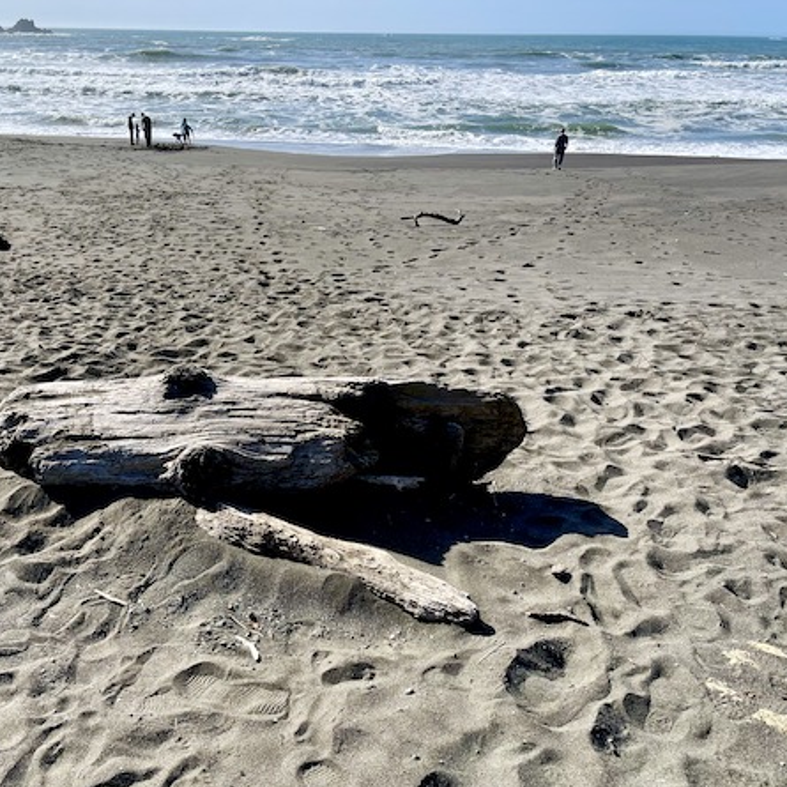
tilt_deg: -24.0
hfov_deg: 52.4
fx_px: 797
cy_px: 396
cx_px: 347
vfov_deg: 52.5
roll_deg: -0.2
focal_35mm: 31
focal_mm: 5.1
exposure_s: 1/2924
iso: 32
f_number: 1.6
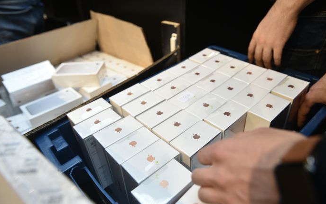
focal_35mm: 27
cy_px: 96
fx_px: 240
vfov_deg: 46.0
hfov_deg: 68.4
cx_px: 162
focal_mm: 26
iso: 1000
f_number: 3.5
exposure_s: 1/400
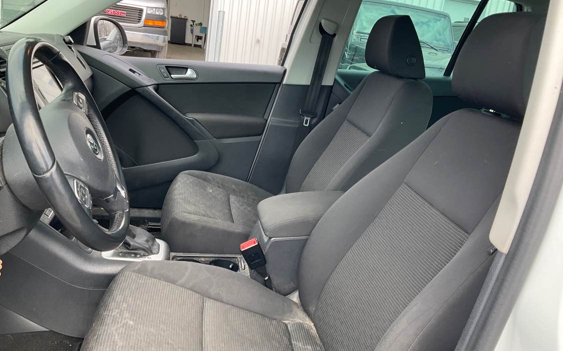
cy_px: 148
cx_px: 283
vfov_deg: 40.5
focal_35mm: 31
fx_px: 476
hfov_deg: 61.2
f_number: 1.8
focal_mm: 3
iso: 25
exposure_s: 1/172
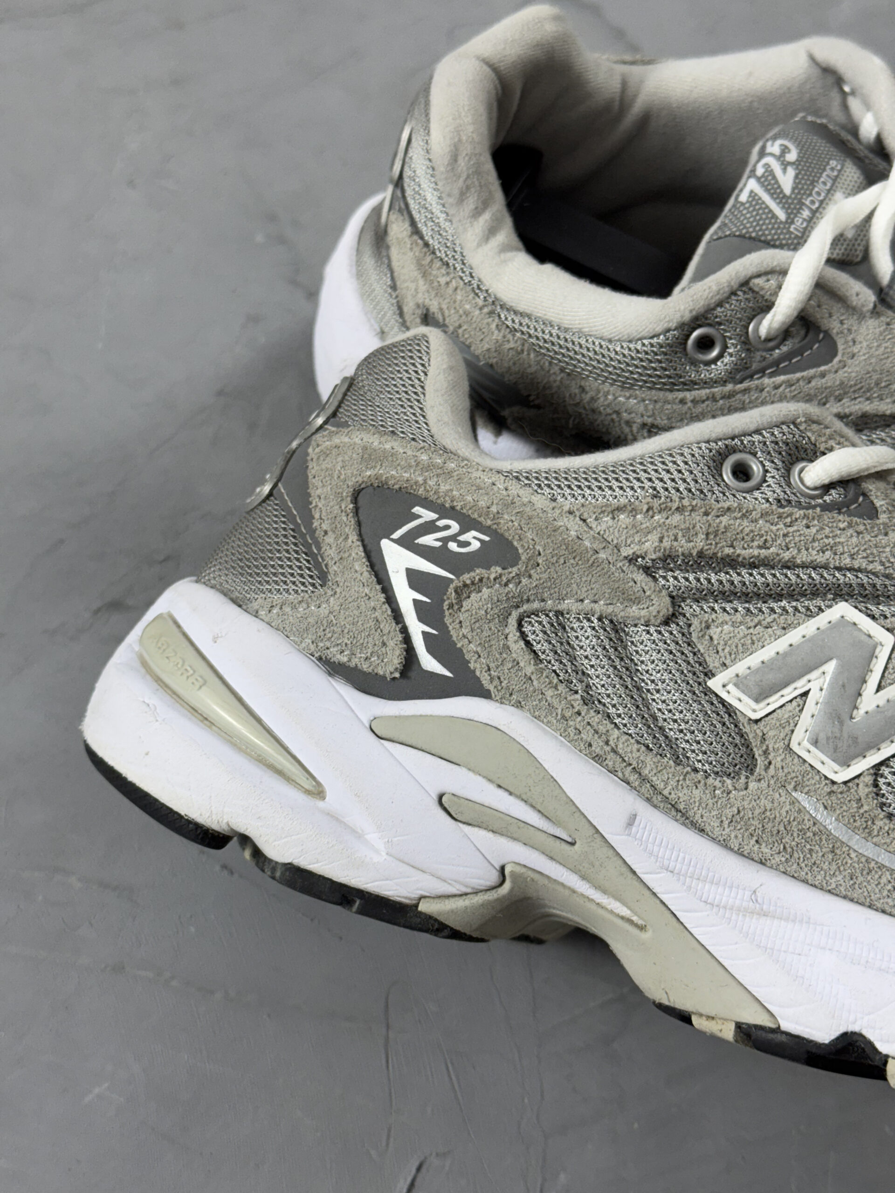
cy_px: 596
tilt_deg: -57.4
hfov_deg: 30.3
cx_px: 448
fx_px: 1655
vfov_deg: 39.7
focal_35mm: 48
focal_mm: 6.76
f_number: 1.78
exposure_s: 1/60
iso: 64
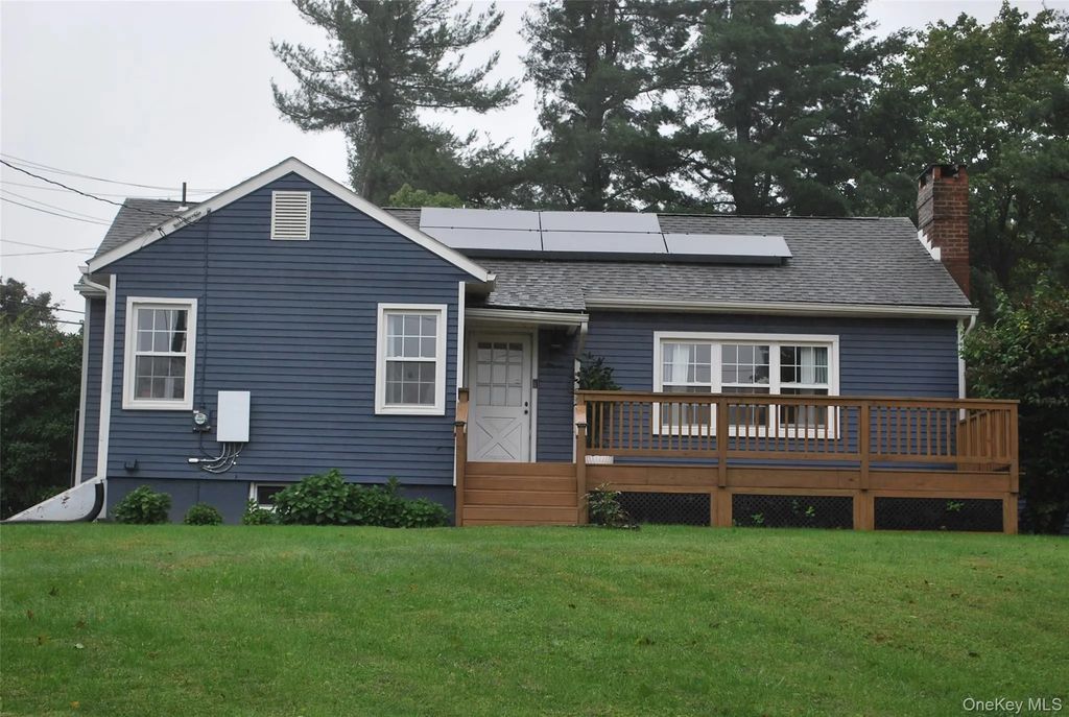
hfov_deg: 30.5
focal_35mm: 66
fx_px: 1964
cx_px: 534
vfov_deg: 20.7
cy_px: 358
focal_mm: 44
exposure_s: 1/125
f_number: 5.6
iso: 100
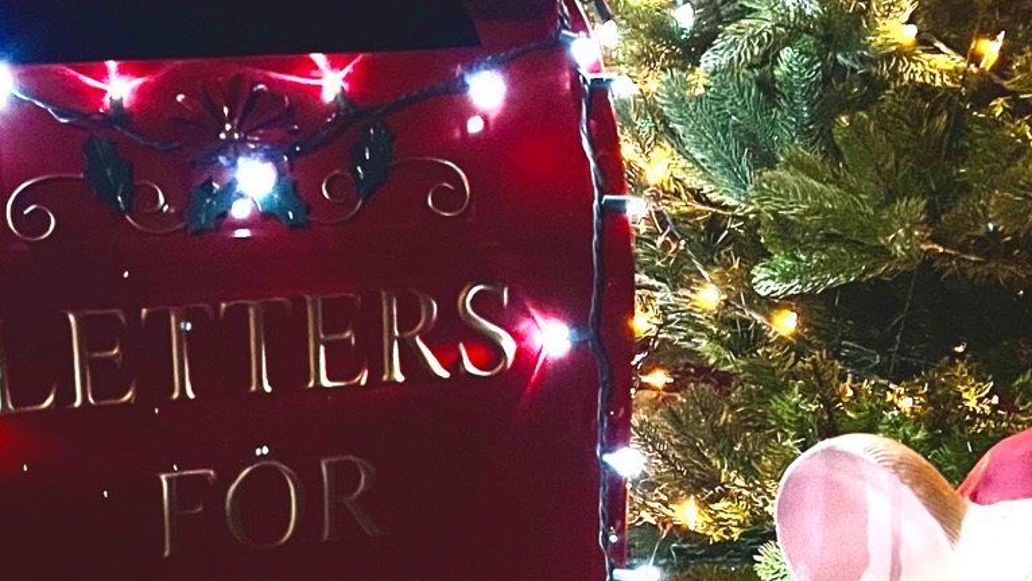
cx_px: 407
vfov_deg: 16.3
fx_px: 2025
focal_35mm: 74
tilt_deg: -15.2
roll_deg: +0.0
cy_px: 383
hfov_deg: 28.5
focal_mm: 5.7
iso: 640
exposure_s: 1/30
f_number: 1.5
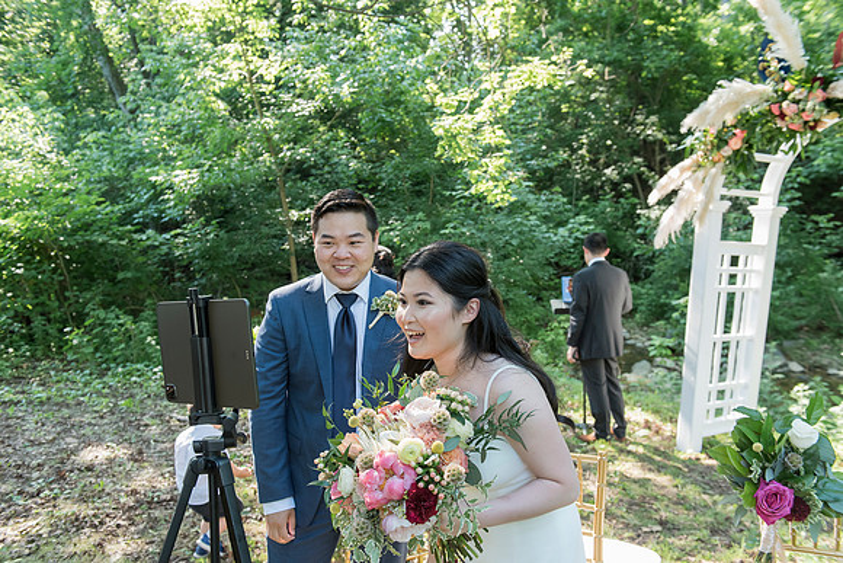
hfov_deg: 58.7
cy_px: 282
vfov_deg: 41.1
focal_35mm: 32
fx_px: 749
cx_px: 422
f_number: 4.5
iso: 1000
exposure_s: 1/200
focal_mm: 32
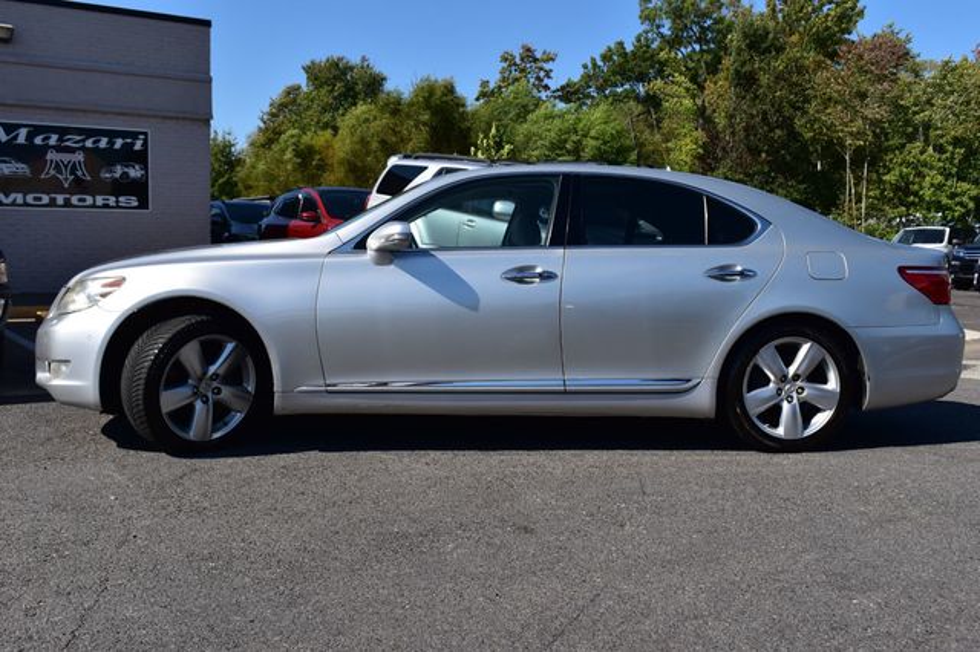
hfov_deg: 53.2
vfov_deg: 36.8
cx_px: 490
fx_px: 979
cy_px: 326
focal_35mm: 36
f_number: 11
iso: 250
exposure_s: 1/500
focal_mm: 24
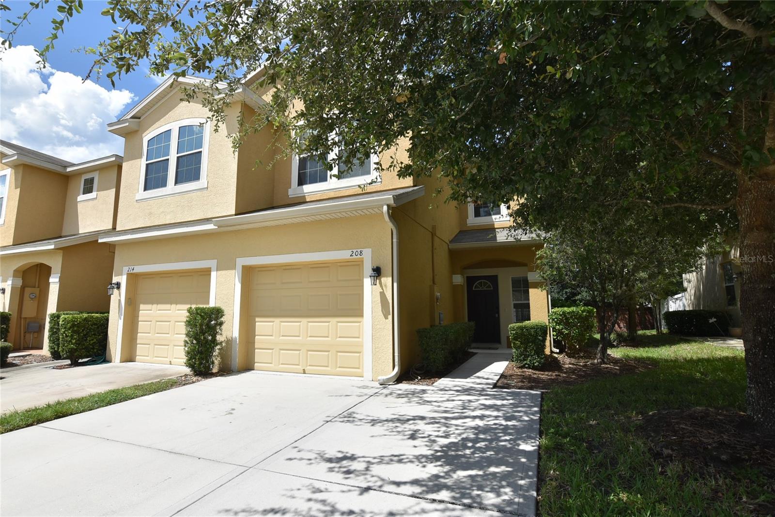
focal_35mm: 16
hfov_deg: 94.9
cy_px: 258
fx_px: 355
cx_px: 388
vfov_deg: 72.1
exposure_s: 1/400
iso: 200
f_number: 10
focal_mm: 11
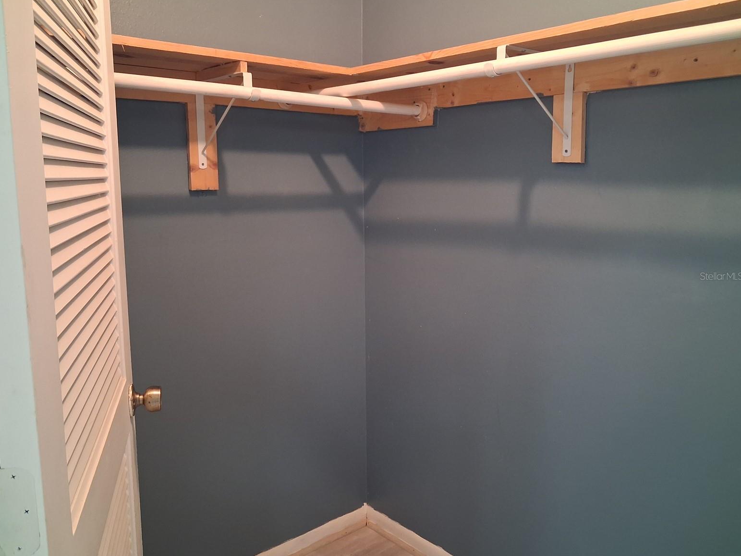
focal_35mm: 28
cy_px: 276
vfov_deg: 49.7
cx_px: 361
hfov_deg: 63.4
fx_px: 599
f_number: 1.8
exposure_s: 1/33
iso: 500
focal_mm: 4
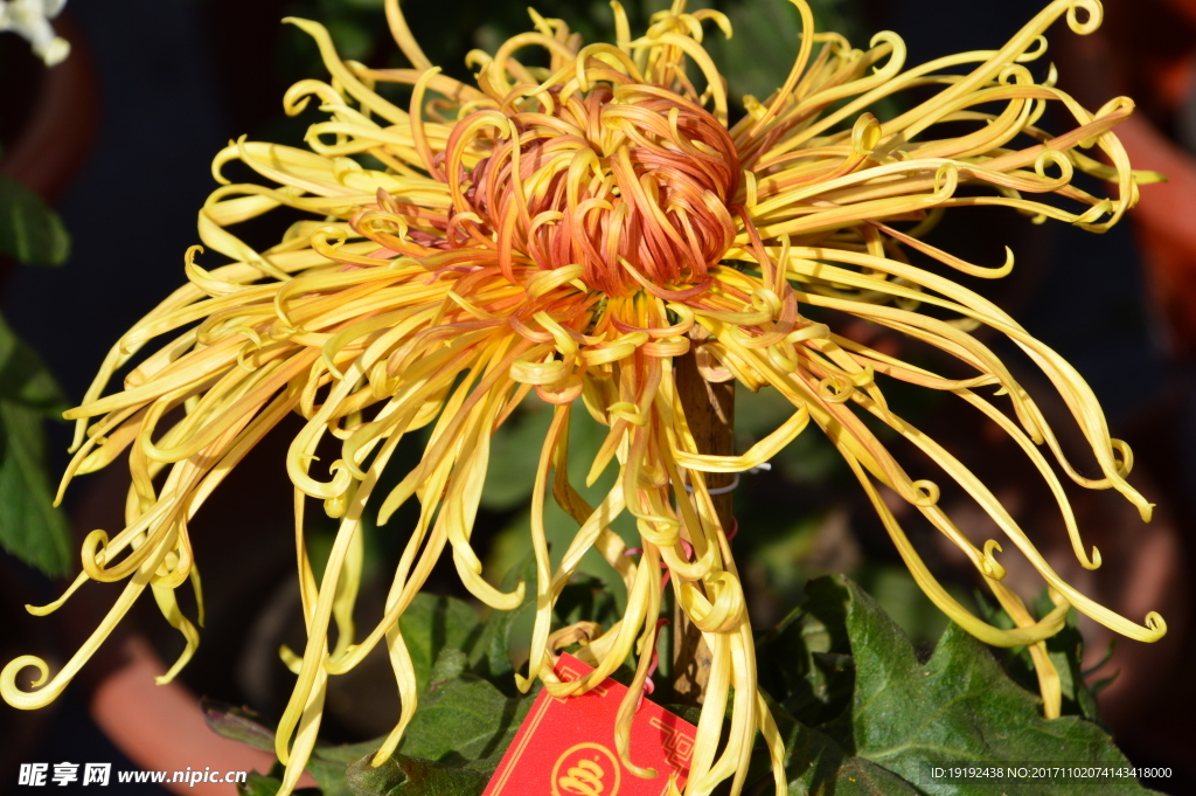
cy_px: 398
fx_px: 10954
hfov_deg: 6.2
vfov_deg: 4.2
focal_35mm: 330
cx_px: 598
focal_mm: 220
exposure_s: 1/250
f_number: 13
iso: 200
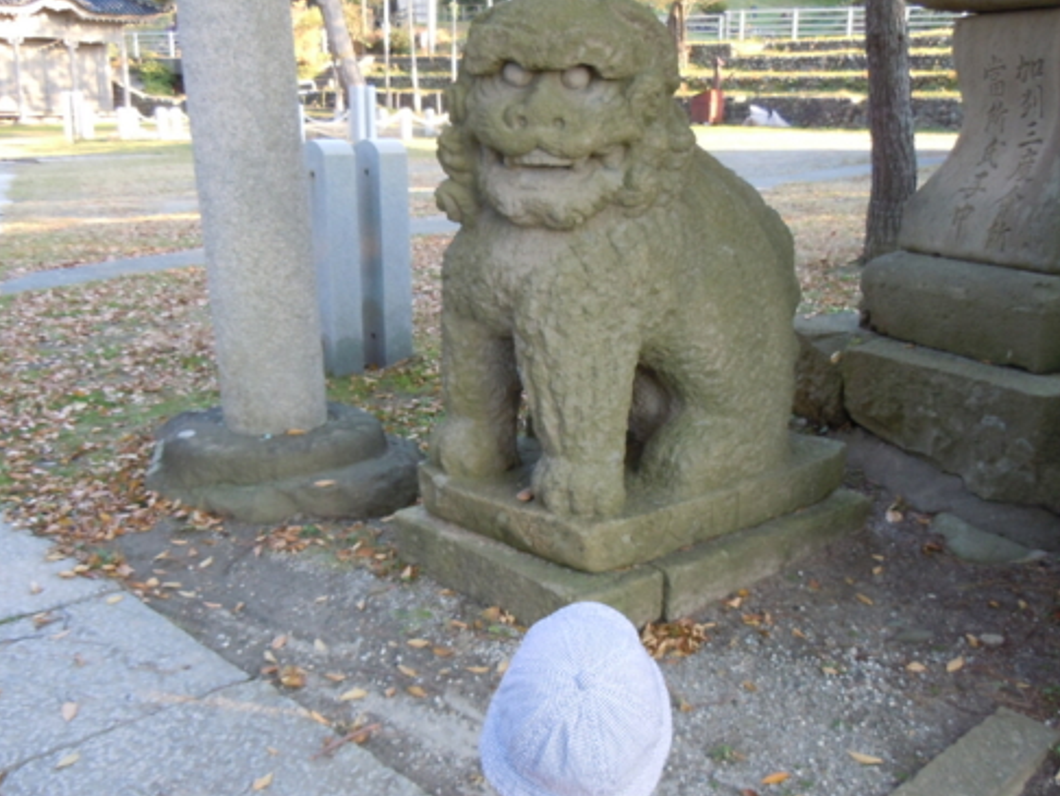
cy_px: 419
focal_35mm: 37
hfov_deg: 50.1
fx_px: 1134
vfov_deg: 38.7
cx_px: 539
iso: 160
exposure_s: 1/60
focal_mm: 5.4
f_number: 3.5
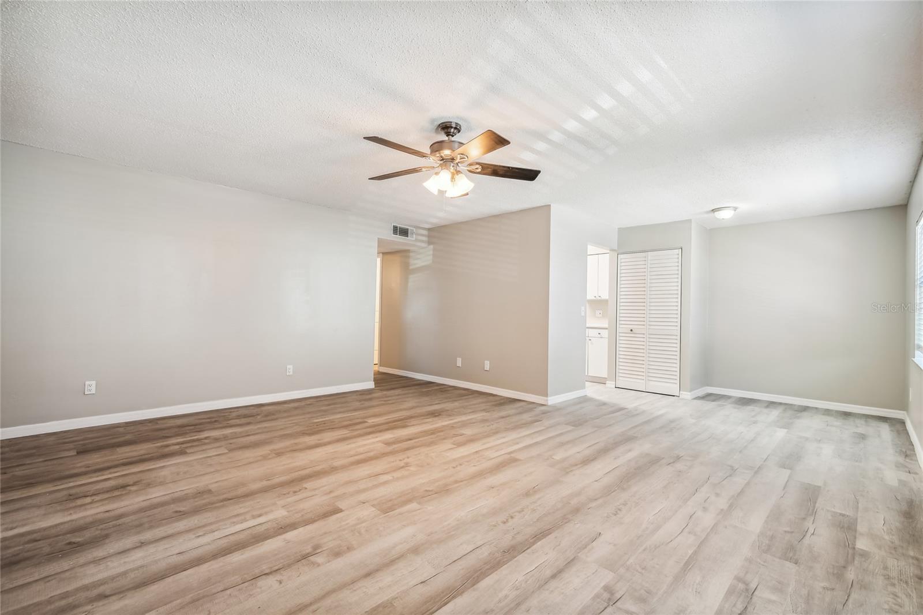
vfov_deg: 77.3
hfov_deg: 100.4
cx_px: 462
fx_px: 384
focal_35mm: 15
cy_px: 308
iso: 100
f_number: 7.1
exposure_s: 1/4
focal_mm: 10
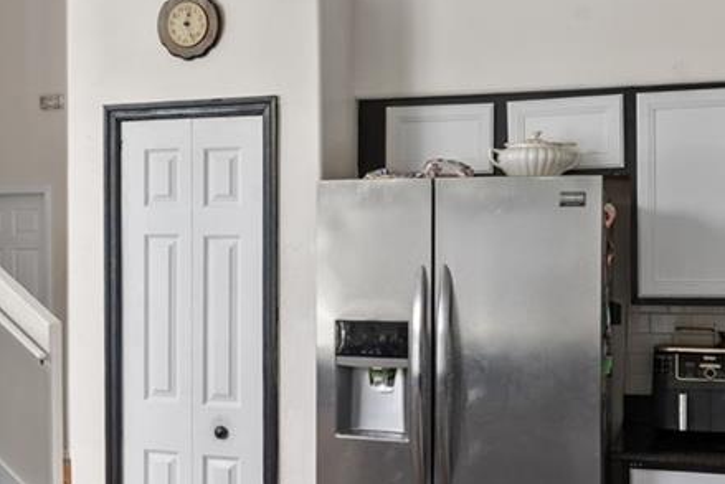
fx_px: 1027
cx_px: 368
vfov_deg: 26.4
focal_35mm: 51
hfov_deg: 38.9
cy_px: 316
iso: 160
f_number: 11
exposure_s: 2
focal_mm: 14
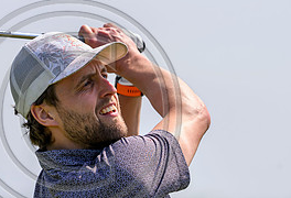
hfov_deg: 2.1
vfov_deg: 1.4
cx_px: 104
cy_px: 90
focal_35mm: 974
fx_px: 7928
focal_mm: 400
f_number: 4.5
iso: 500
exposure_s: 1/3200
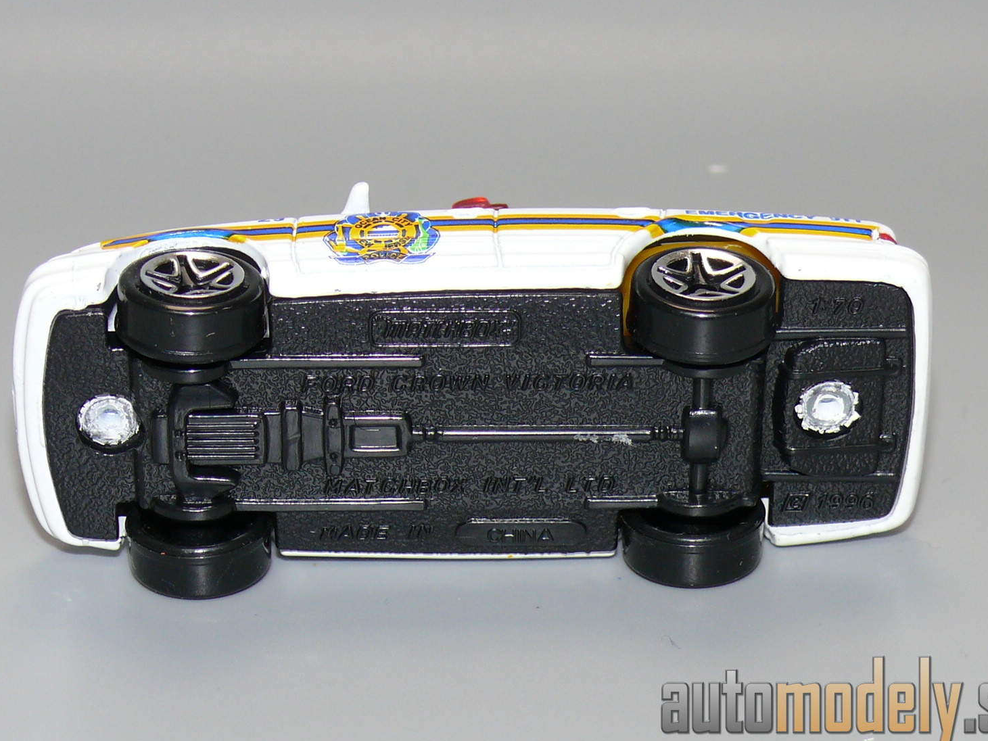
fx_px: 3625
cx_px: 505
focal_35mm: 127
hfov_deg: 15.5
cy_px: 354
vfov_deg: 11.7
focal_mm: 14.3
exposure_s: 1/30
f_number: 4
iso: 100
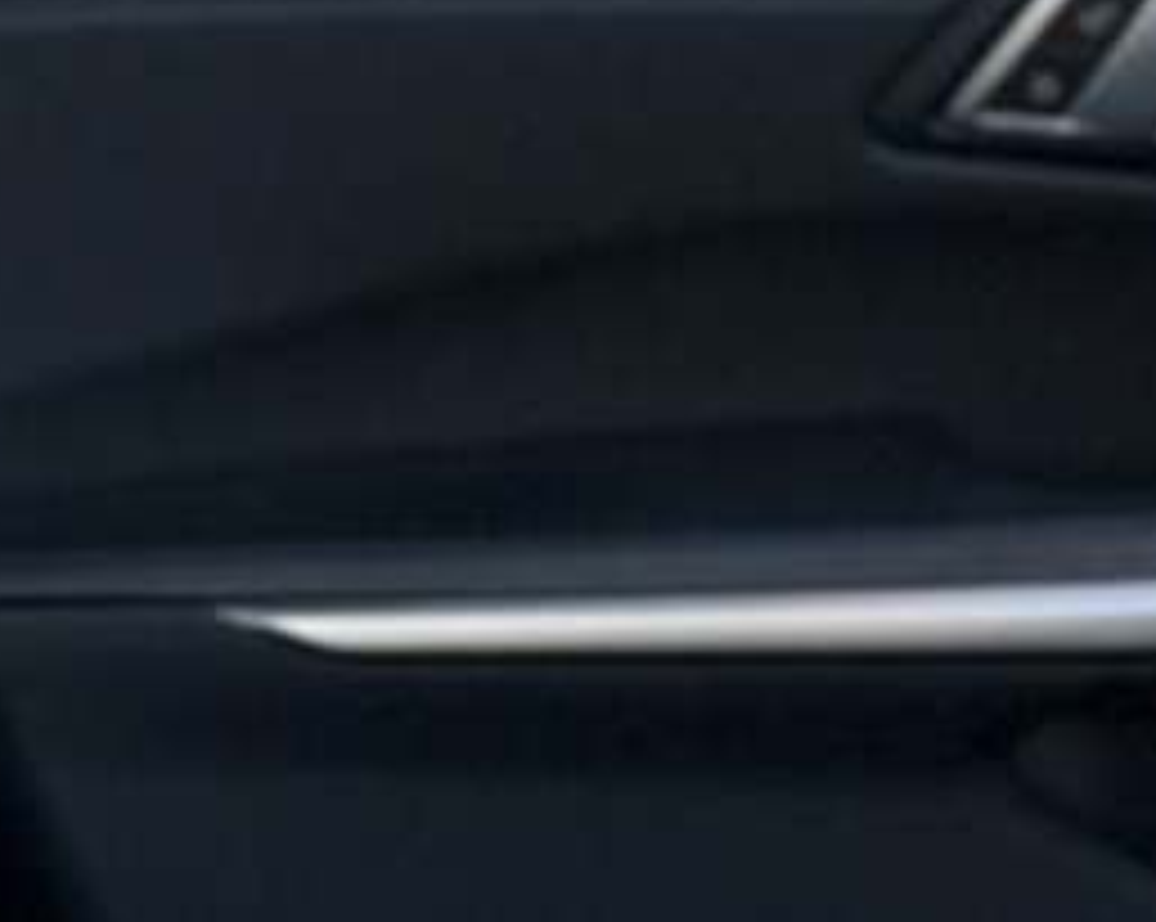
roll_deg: +0.1
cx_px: 2447
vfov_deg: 7.9
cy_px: 1840
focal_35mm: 187
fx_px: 6391
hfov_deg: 9.5
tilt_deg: -25.5
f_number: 1.78
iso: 125
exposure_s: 1/121
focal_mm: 6.76
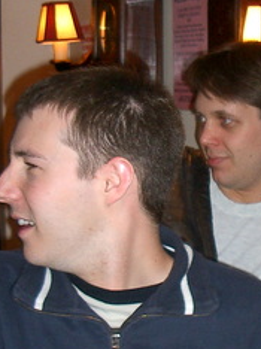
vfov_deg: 22.0
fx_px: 896
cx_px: 208
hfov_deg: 16.4
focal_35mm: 89
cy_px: 145
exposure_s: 1/40
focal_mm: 5.8
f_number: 2.6
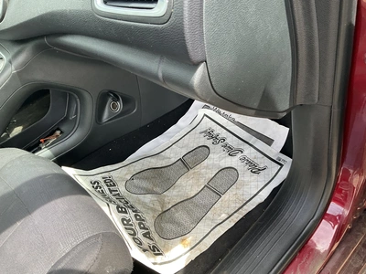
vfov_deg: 48.2
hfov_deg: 61.7
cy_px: 137
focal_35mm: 29
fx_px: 307
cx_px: 183
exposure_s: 1/122
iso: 20
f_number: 1.8
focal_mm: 3
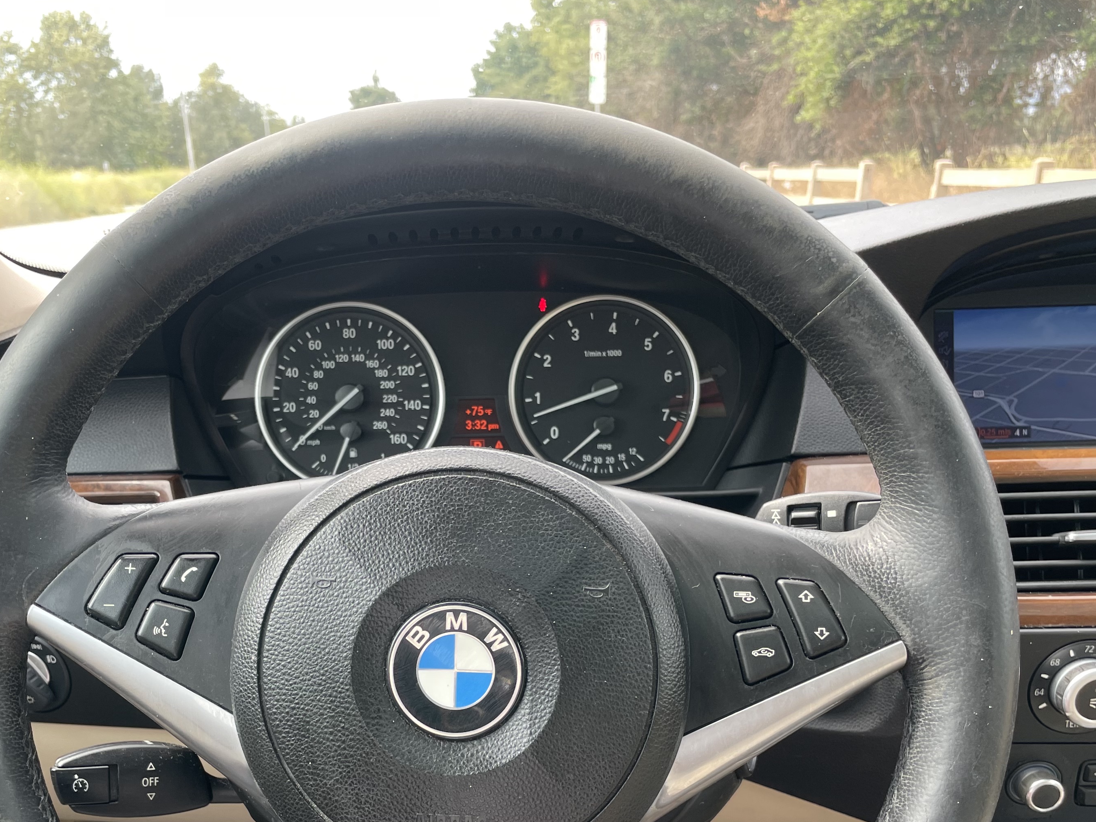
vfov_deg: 36.1
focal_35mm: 39
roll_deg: +3.1
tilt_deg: -18.4
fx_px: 1235
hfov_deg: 47.7
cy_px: 598
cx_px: 453
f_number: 1.6
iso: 32
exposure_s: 1/133
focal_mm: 4.2
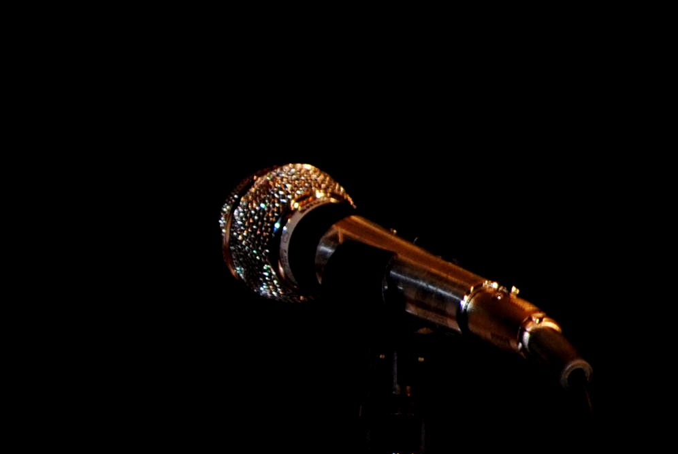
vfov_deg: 1.9
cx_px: -321
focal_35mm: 729
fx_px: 13746
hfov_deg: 2.8
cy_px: 331
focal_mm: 125
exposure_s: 1/60
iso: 200
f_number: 4.8
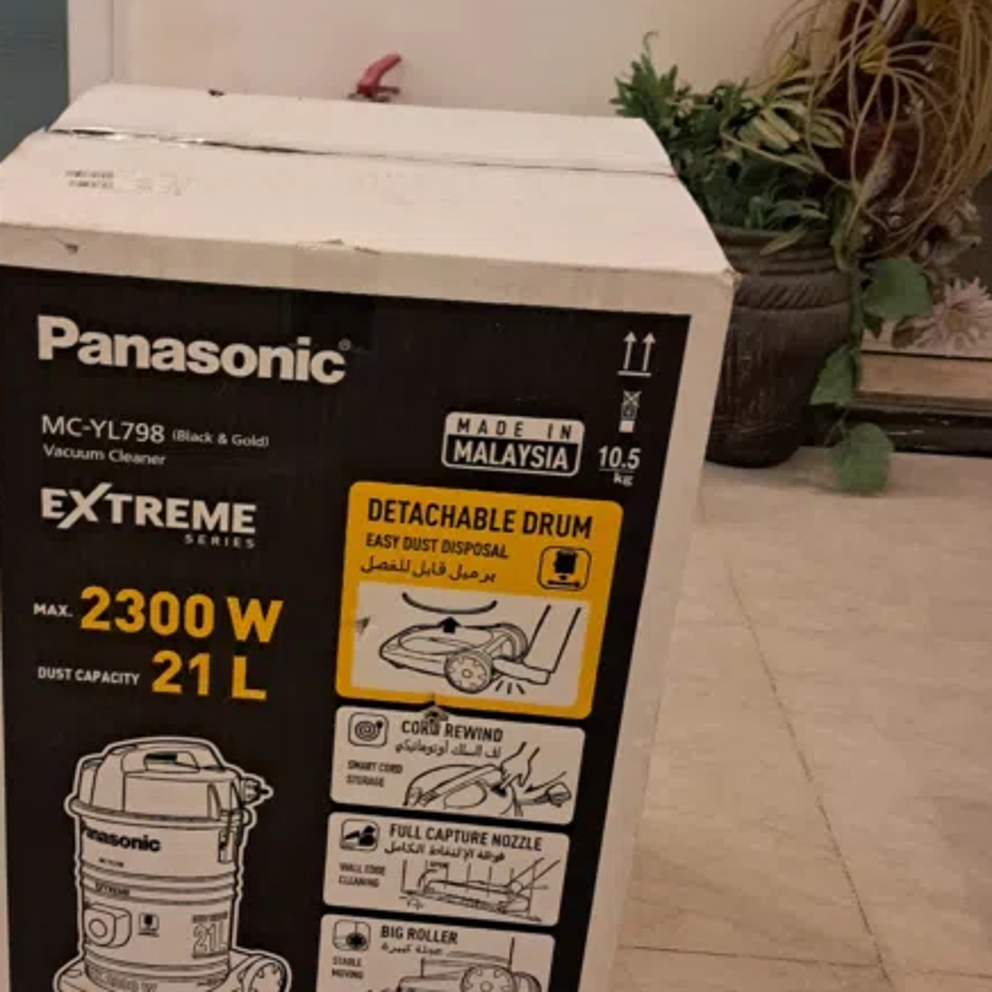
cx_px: 314
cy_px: 514
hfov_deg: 46.3
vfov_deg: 47.2
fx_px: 1135
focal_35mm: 35
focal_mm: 4
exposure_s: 1/50
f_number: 1.8
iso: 640
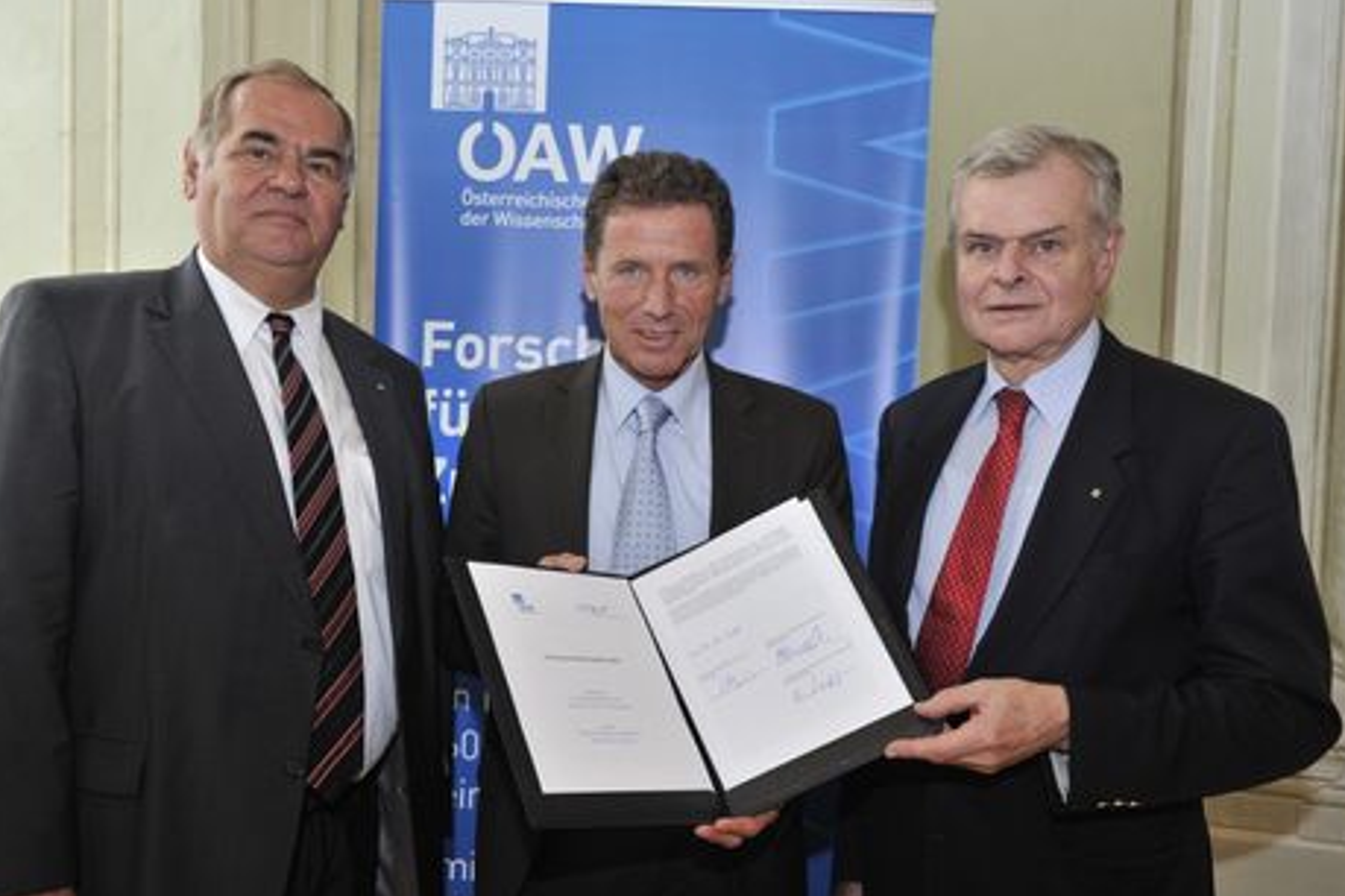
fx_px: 1457
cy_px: 467
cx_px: 639
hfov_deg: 49.5
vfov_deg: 34.2
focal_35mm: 39
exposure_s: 1/60
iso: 1250
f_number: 4
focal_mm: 35
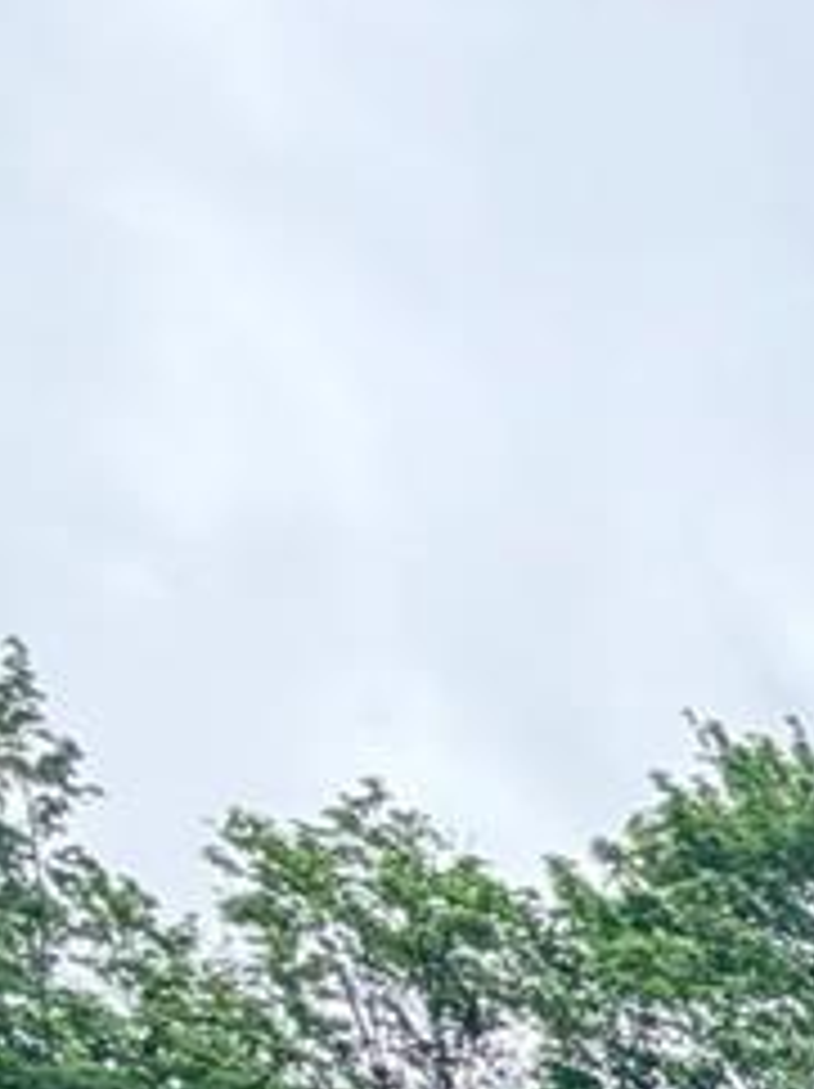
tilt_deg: +5.7
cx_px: 2514
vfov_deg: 15.7
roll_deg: -0.6
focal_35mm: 89
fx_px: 2795
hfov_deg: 10.7
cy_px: 2362
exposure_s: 1/502
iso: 50
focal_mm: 2.22
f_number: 2.2
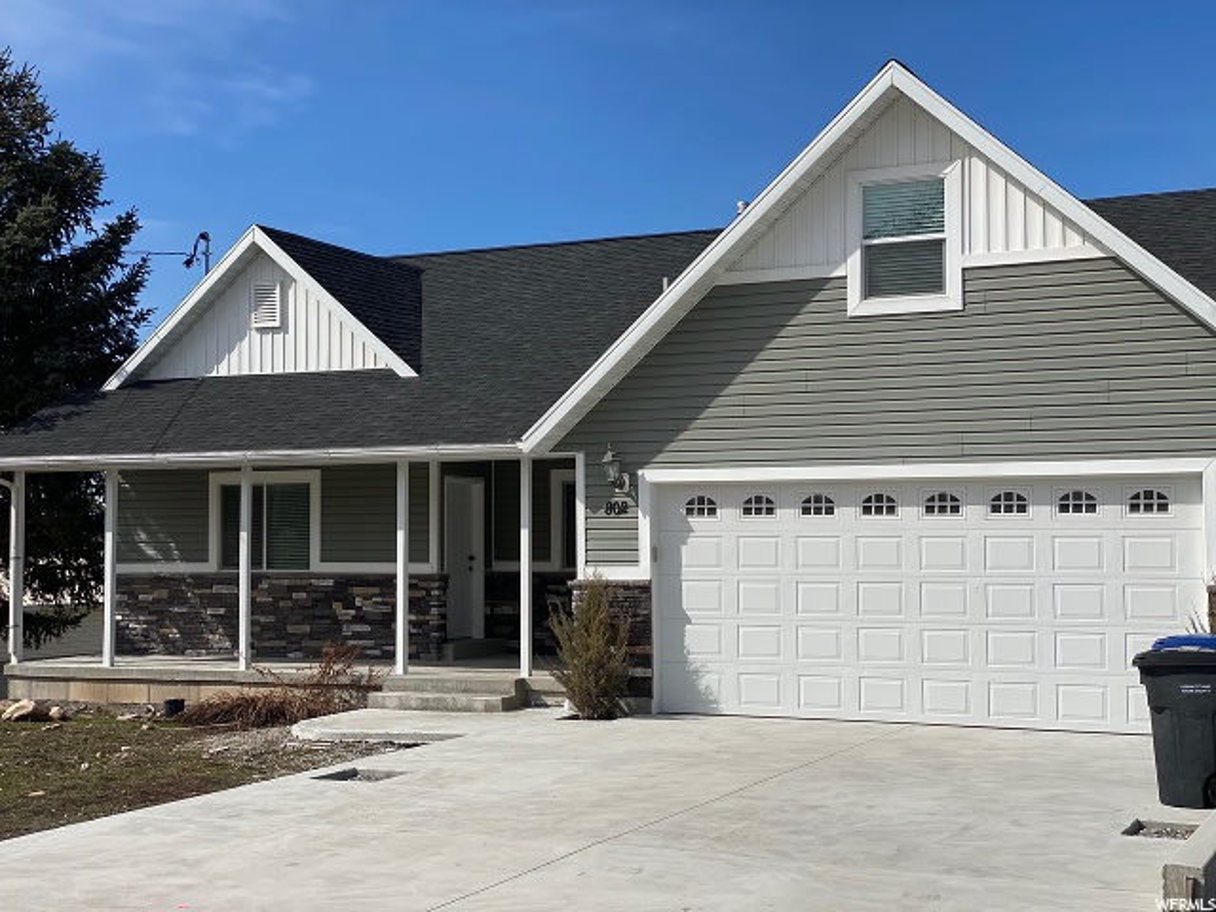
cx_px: 608
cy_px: 456
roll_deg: +0.3
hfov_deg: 36.8
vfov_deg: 28.0
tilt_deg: +2.2
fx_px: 1827
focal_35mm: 52
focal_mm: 6
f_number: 2
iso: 20
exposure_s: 1/2660
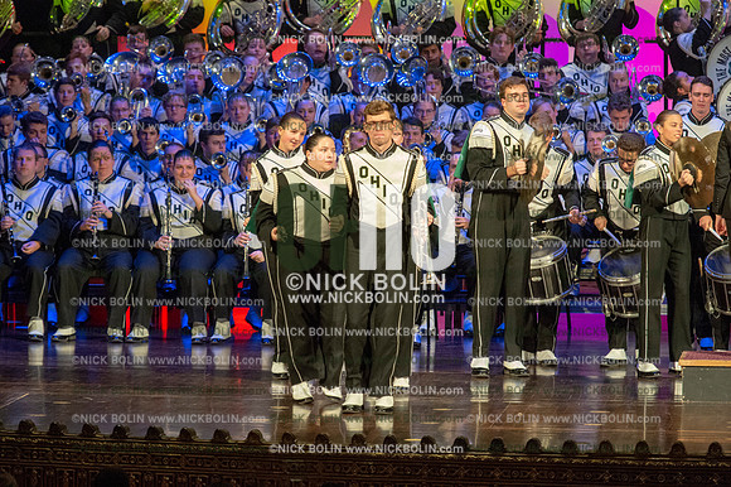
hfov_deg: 8.6
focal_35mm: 240
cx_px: 366
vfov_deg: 5.7
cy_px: 244
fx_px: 4870
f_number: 5.6
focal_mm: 240
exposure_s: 1/250
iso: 8000
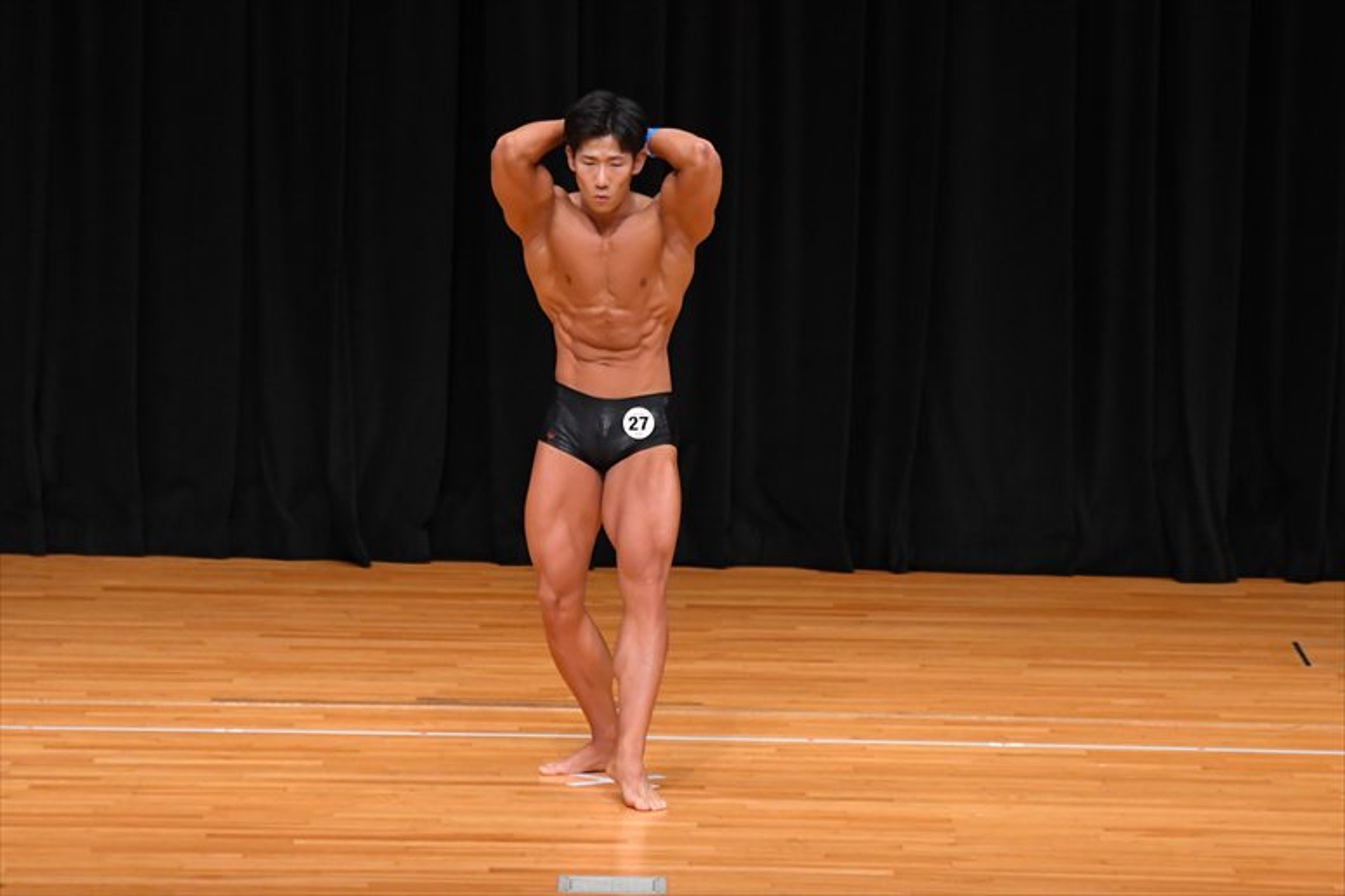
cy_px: 448
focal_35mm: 240
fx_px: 8962
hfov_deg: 8.6
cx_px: 672
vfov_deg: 5.7
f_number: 5.6
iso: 3200
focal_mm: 160
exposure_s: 1/400
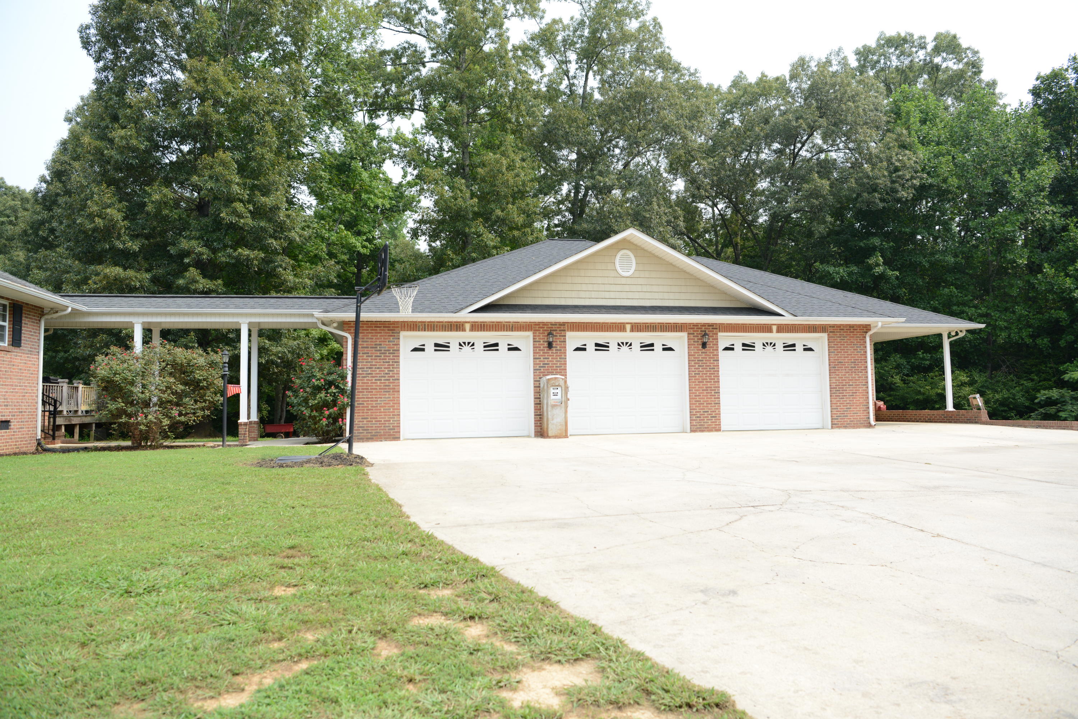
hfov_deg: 73.7
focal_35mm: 24
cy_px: 360
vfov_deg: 53.2
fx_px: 719
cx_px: 539
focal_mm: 24
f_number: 4.5
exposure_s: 1/1250
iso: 400
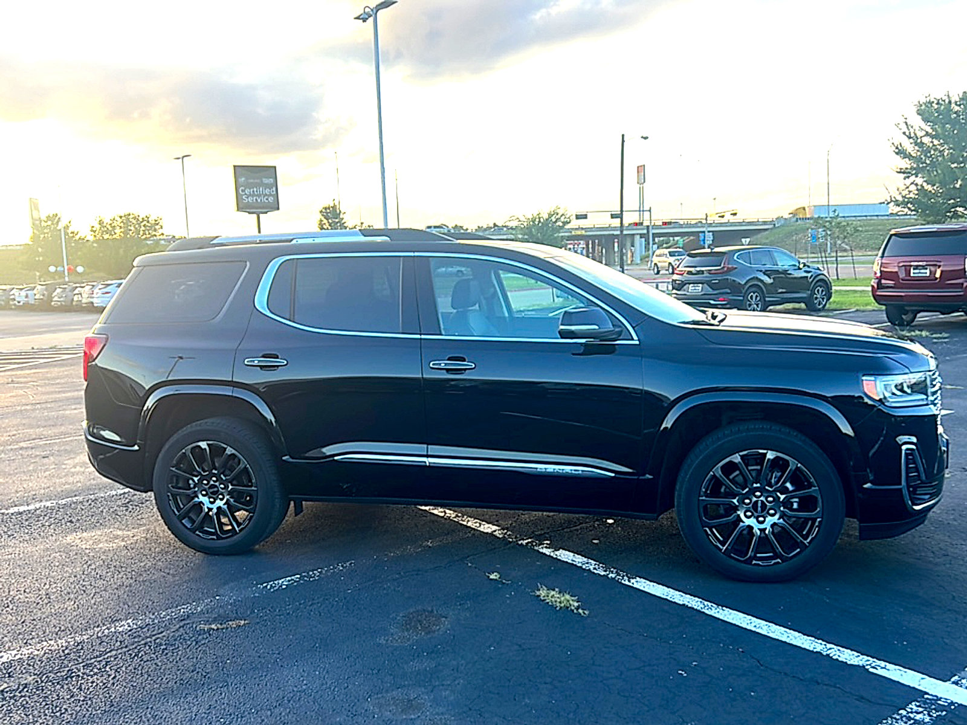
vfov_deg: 51.4
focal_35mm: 27
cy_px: 362
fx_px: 754
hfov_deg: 65.3
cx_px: 484
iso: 50
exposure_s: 1/452
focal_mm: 5.7
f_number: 1.5
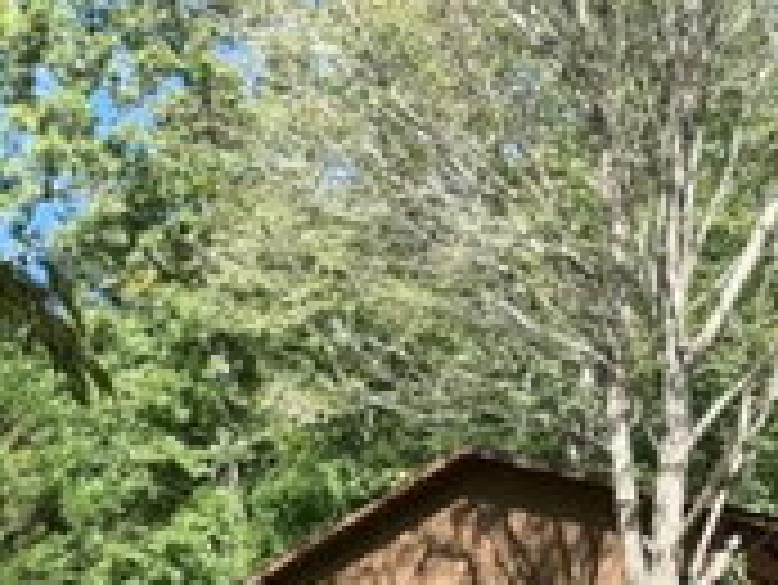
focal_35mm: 142
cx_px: 468
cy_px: 792
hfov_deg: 13.9
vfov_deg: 10.2
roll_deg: -0.6
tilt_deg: +12.7
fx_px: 3194
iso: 64
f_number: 1.78
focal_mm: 6.76
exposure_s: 1/1222
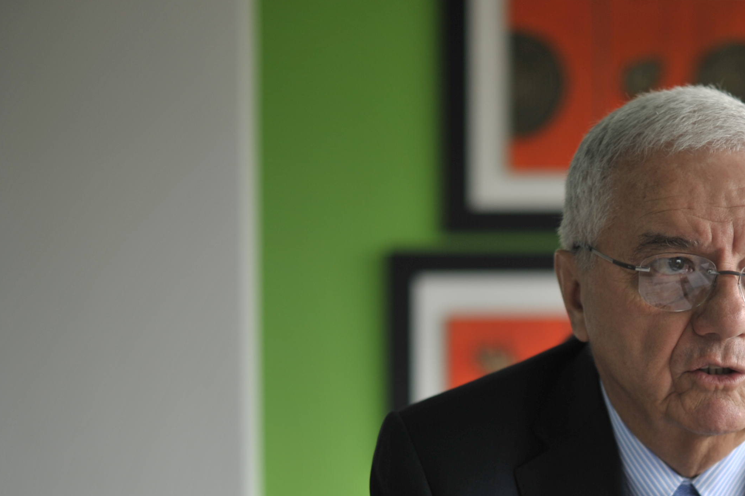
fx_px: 2089
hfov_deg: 19.9
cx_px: 658
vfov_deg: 13.4
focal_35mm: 101
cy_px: 429
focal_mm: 50
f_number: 1.4
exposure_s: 1/320
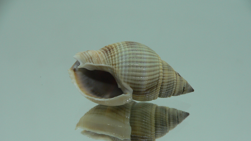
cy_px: 88
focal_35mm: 39
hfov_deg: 51.6
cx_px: 126
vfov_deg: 30.3
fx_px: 260
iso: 80
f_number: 2.8
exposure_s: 1/60
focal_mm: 4.6
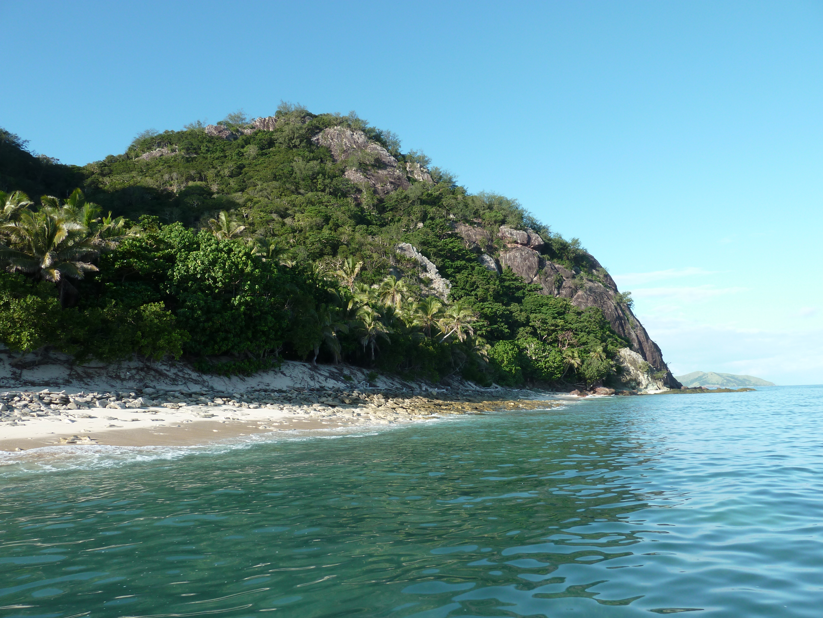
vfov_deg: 54.9
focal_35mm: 25
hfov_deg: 69.4
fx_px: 594
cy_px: 309
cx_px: 412
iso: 80
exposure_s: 1/250
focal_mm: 4.1
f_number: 4
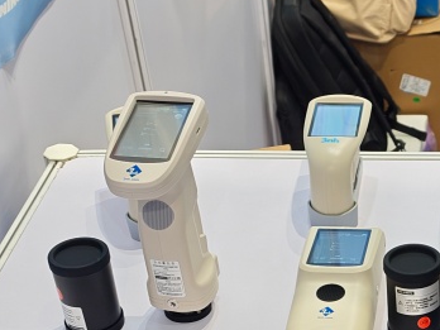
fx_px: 1169
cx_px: 482
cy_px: 368
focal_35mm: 92
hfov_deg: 20.3
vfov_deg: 15.6
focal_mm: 6.62
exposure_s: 1/100
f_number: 1.67
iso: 250
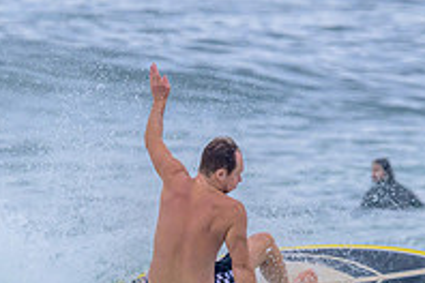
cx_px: 391
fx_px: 16621
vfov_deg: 1.0
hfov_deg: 1.5
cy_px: 340
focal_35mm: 1408
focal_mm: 470
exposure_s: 1/2000
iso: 1250
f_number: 10
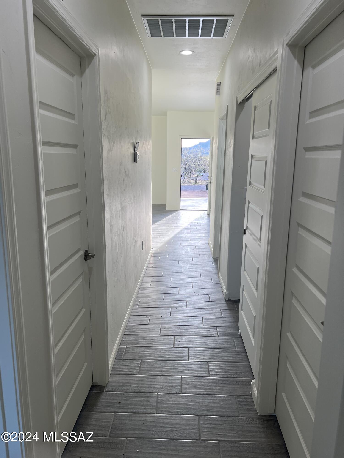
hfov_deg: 53.1
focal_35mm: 26
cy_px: 229
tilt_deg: -11.7
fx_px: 345
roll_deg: -0.7
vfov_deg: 67.3
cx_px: 172
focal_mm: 5.7
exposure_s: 1/138
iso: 40
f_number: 1.5
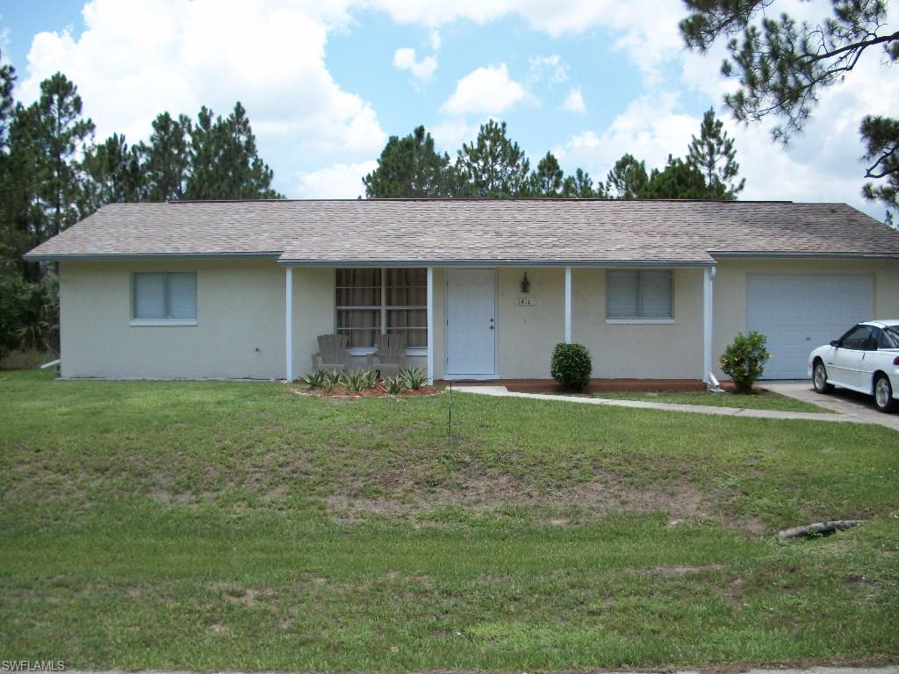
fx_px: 909
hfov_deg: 52.6
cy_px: 337
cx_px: 450
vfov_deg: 40.7
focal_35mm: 35
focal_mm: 6.3
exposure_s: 1/800
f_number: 3.1
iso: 80
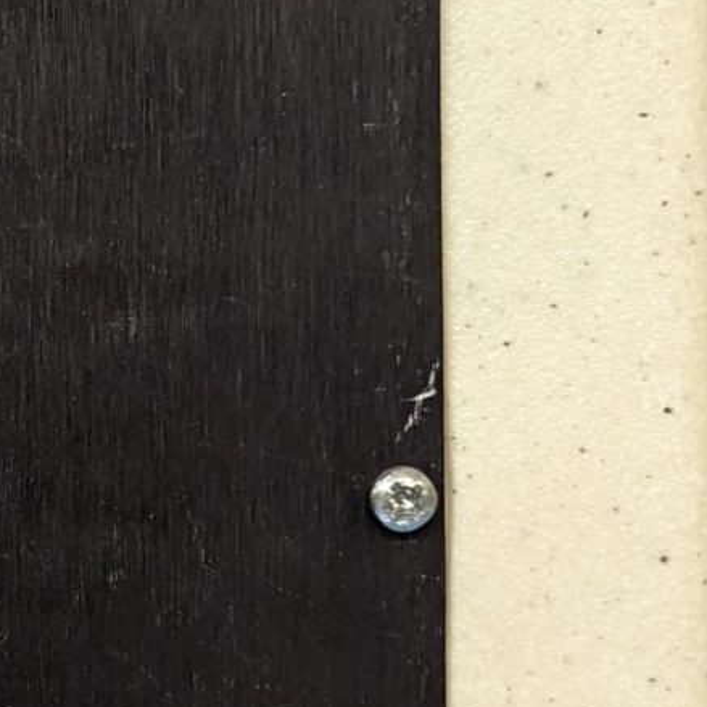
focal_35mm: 124
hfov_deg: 13.4
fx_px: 2865
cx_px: -288
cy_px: 472
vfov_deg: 14.0
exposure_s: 1/23.8
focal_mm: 6.81
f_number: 1.85
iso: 157
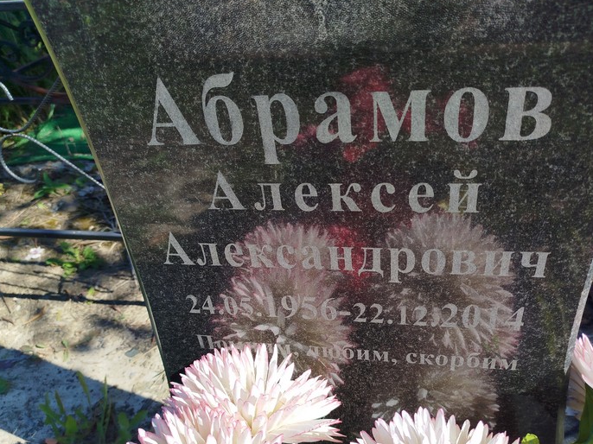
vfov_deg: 49.6
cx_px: 311
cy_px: 248
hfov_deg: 63.4
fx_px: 479
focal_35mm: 28
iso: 50
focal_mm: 5.31
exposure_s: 1/839
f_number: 1.7
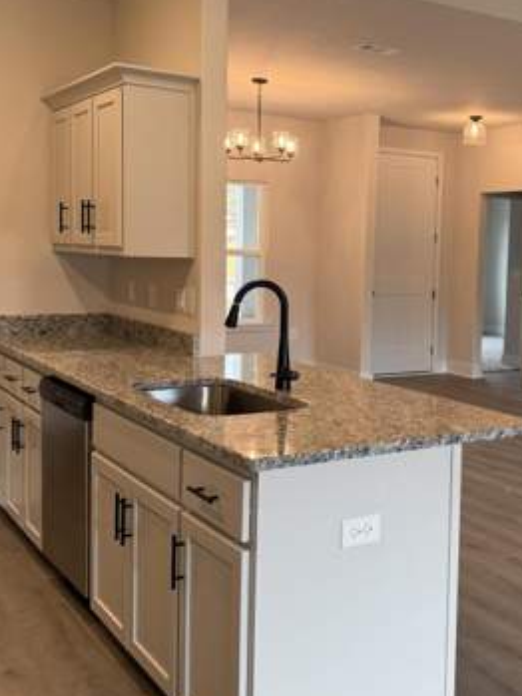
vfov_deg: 42.9
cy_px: 307
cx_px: 438
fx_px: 884
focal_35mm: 44
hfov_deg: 31.8
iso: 160
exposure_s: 1/120
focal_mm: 6.76
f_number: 1.78
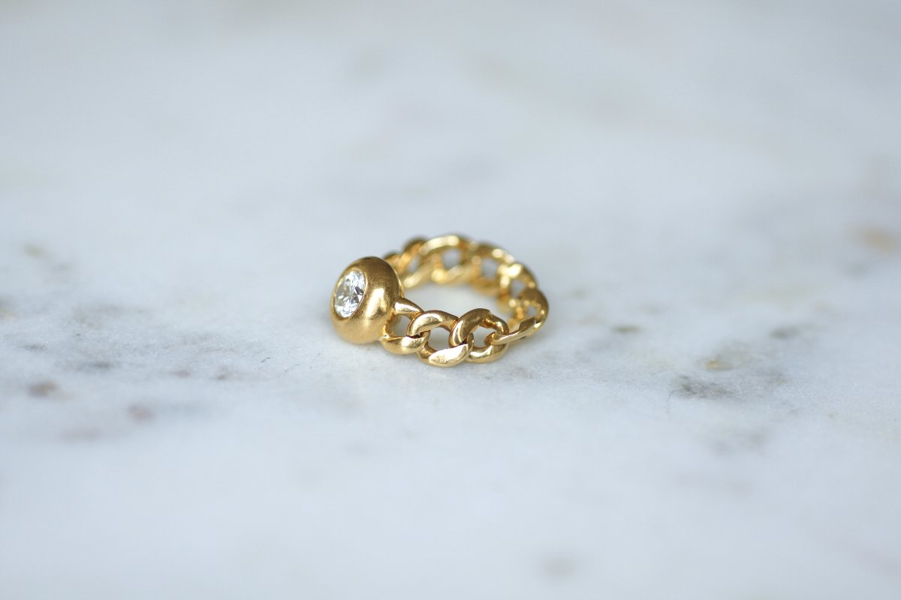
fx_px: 2628
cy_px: 300
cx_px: 450
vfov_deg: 13.0
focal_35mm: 105
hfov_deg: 19.5
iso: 250
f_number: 2.8
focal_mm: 70
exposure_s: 1/125
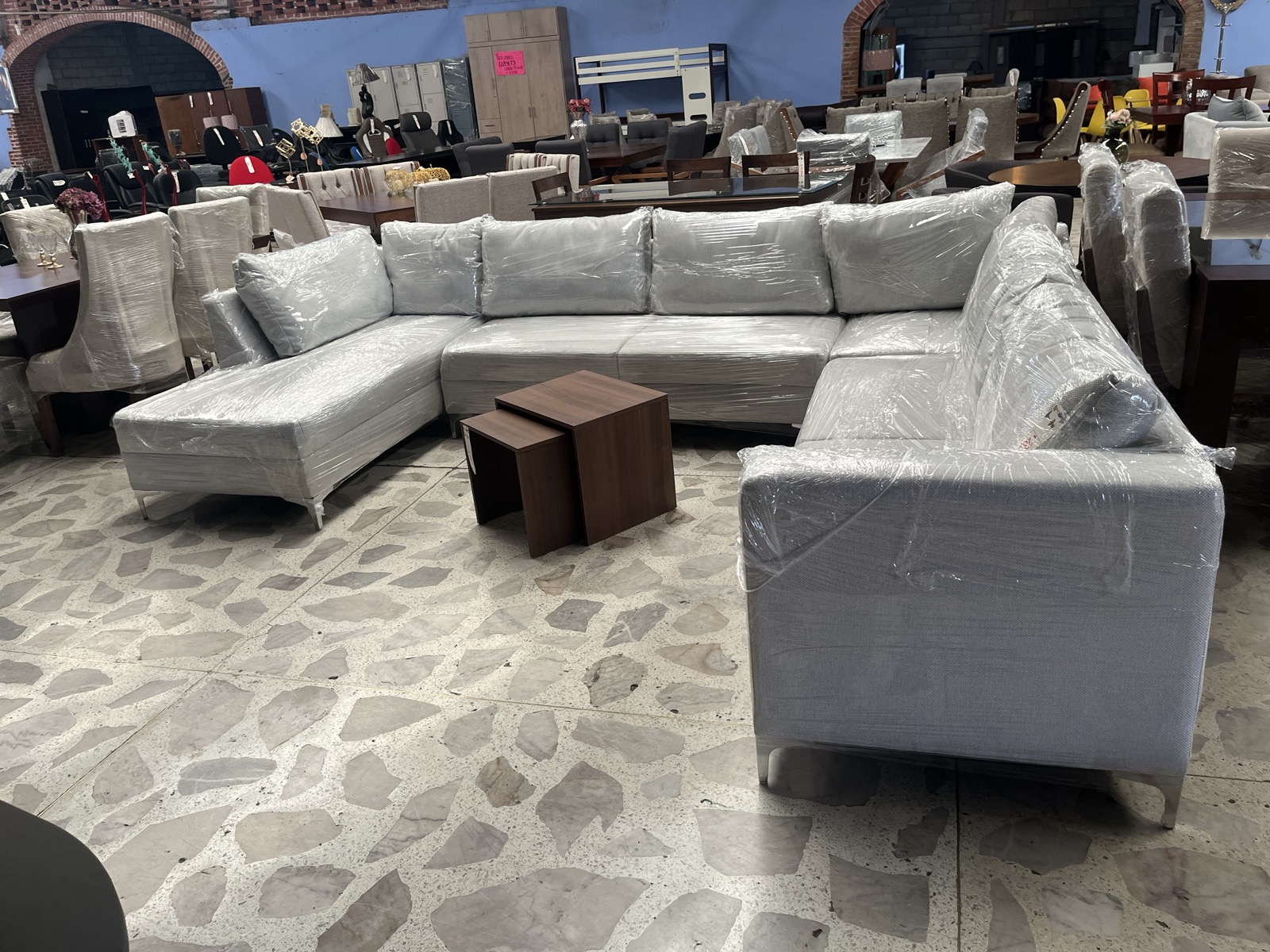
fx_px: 954
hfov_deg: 67.3
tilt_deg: -23.2
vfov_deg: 53.1
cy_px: 476
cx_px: 635
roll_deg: +3.8
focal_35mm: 26
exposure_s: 1/109
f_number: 1.6
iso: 125
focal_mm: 5.1
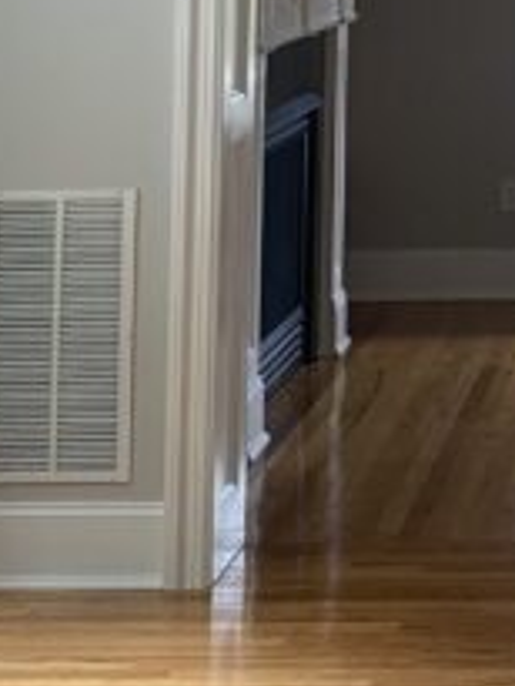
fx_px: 2576
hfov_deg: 11.0
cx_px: 779
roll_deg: -0.4
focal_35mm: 130
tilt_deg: +7.9
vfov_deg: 14.1
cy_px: -375
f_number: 1.8
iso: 100
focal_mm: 4.25
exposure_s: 1/60
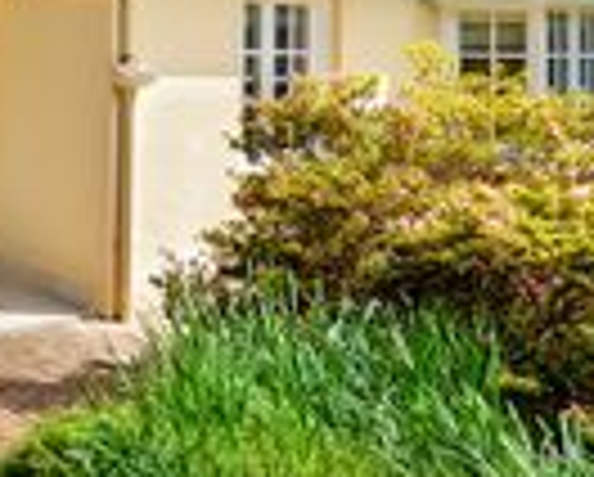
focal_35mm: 50
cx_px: -198
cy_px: 29
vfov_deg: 28.9
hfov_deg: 29.3
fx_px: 880
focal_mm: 15
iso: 125
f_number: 10
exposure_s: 1/80
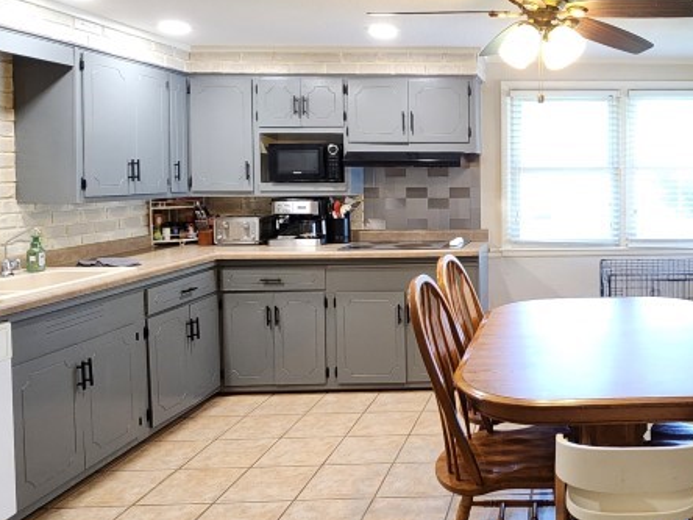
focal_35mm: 30
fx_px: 601
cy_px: 194
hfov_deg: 54.8
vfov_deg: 46.4
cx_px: 576
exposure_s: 1/60
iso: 320
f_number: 2.2
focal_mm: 2.2
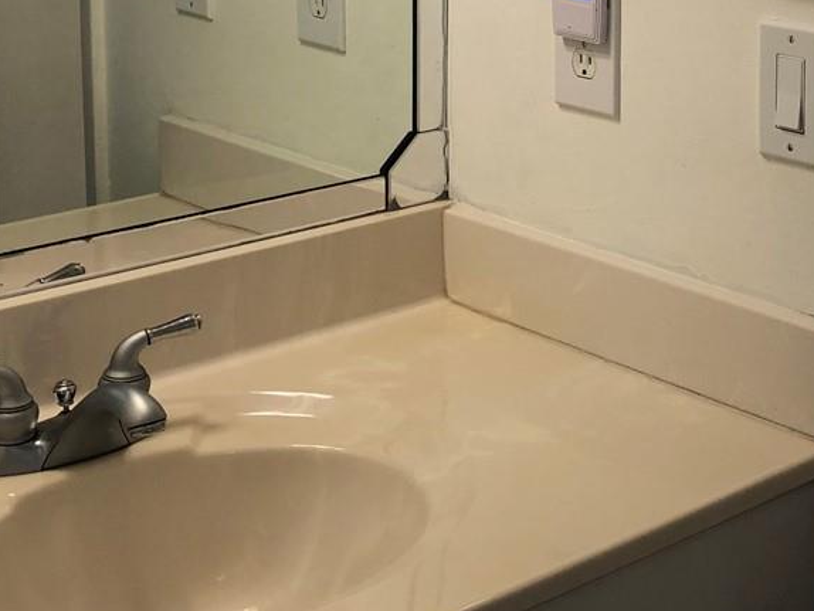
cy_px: -45
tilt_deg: -7.1
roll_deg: -1.5
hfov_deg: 24.3
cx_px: 743
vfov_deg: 18.3
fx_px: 1835
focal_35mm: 78
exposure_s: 1/40
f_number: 1.8
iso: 20
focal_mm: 3.99
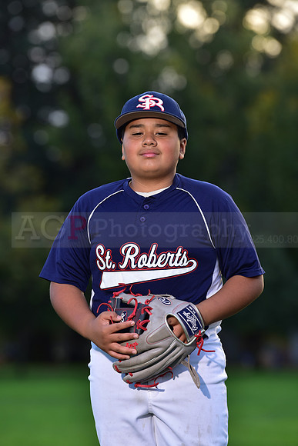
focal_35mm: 190
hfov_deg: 7.2
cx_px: 149
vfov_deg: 10.8
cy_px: 223
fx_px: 2358
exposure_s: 1/250
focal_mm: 190
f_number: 4.5
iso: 200
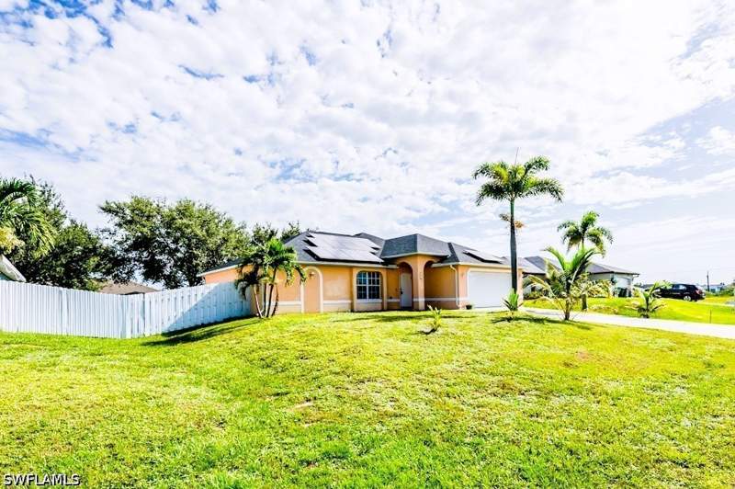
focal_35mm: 16
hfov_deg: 96.8
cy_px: 244
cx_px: 368
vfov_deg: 73.6
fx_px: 326
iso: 200
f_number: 6.3
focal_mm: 16
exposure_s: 1/1250
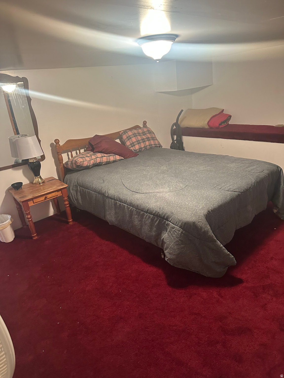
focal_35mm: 24
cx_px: 142
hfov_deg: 56.8
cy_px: 189
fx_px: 263
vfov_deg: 71.6
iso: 500
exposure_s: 1/60
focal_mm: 6.86
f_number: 1.78
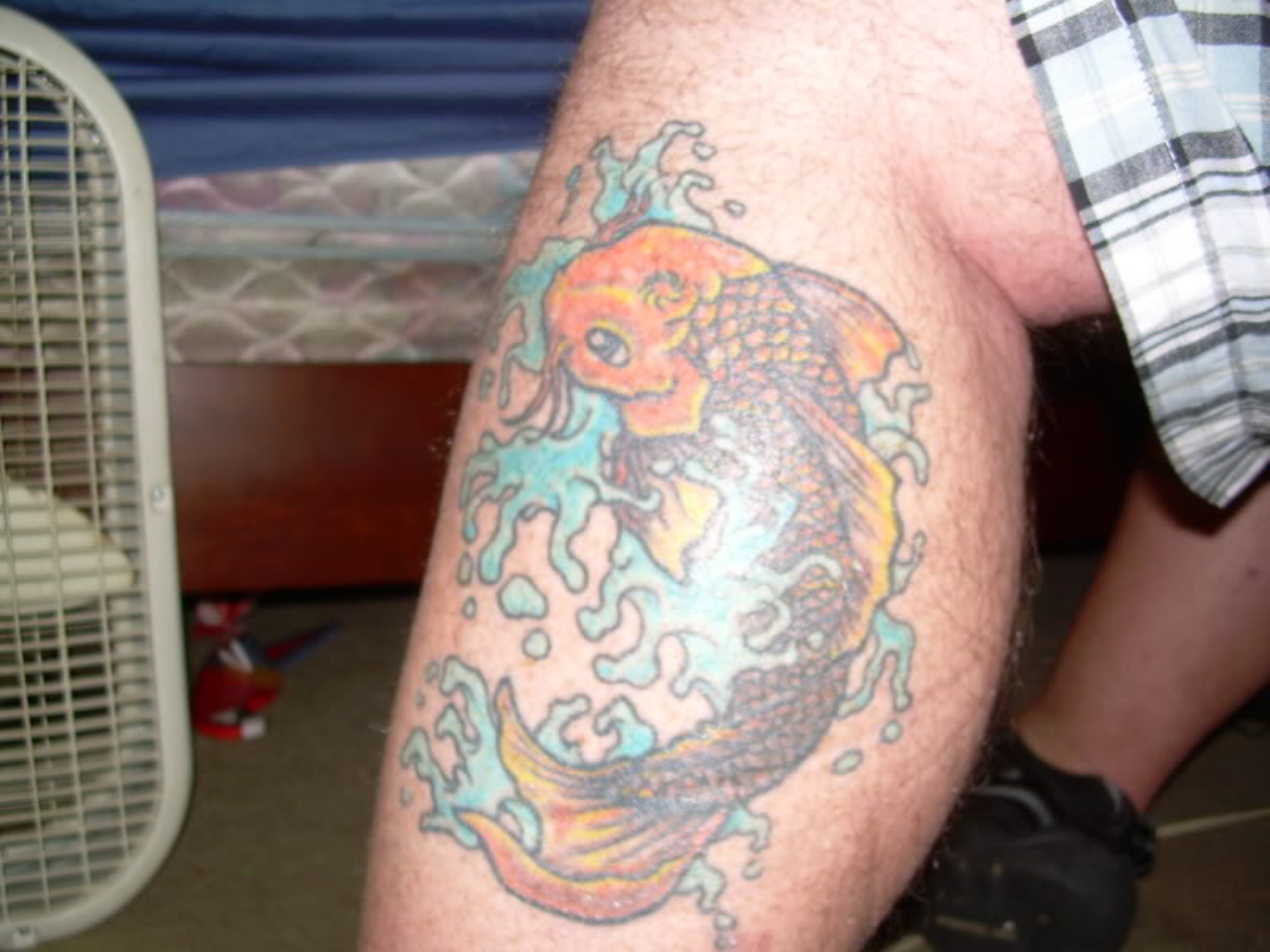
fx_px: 1394
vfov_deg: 37.7
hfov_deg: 49.0
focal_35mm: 38
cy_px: 476
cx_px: 635
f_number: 2.8
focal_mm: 6.3
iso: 50
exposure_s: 1/60
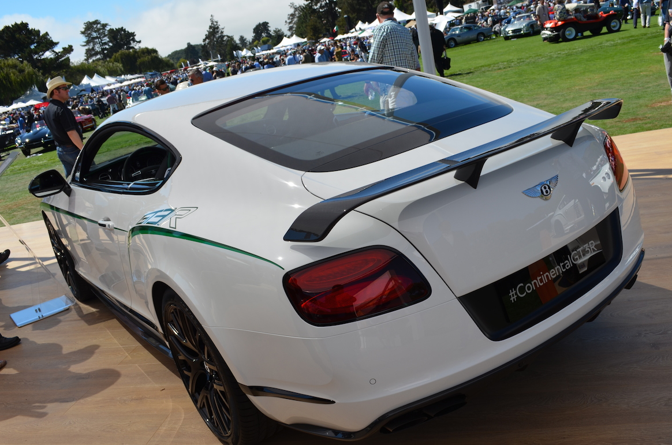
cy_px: 240
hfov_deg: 57.3
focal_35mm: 33
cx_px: 334
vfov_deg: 39.8
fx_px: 615
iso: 100
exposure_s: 1/320
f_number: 9
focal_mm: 20
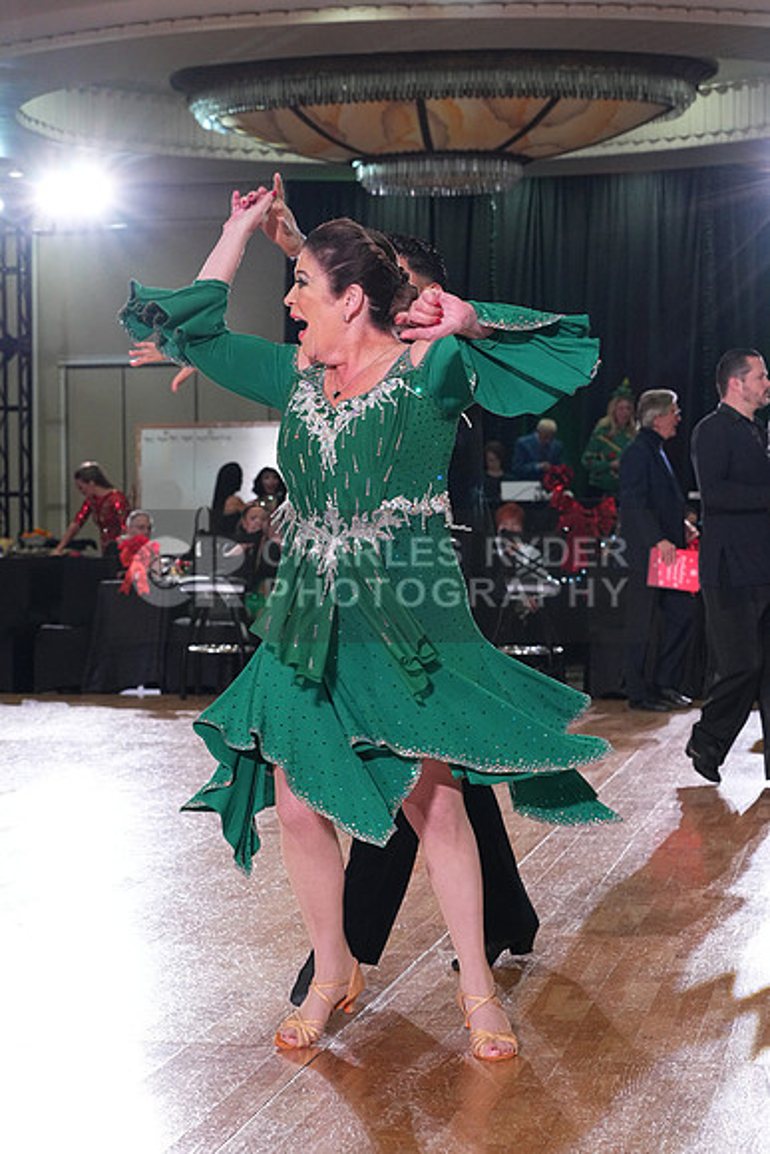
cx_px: 385
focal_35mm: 70
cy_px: 577
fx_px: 2244
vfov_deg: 28.8
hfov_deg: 19.5
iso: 5000
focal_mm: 70
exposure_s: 1/320
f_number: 6.3
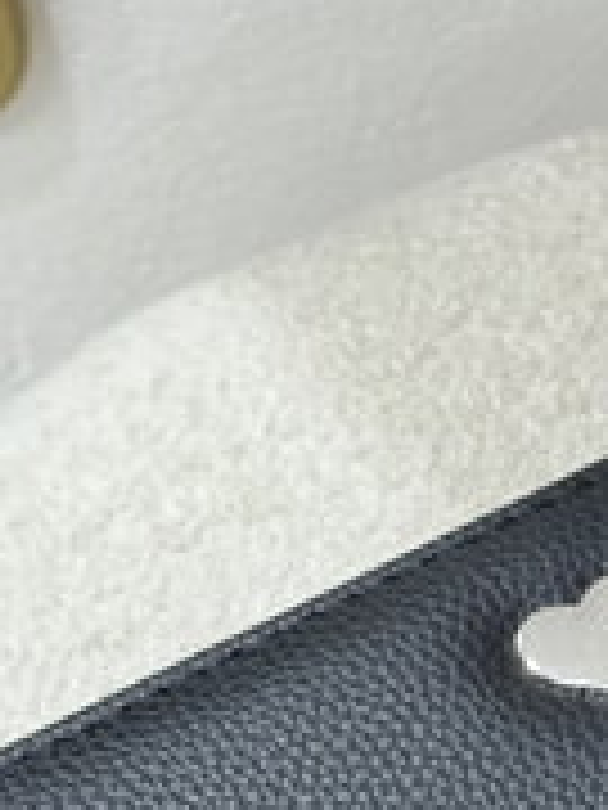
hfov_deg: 10.3
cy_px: 605
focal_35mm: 142
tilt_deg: -61.1
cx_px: 649
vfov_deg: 13.8
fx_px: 3325
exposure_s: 1/33
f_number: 1.78
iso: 320
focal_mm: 6.76
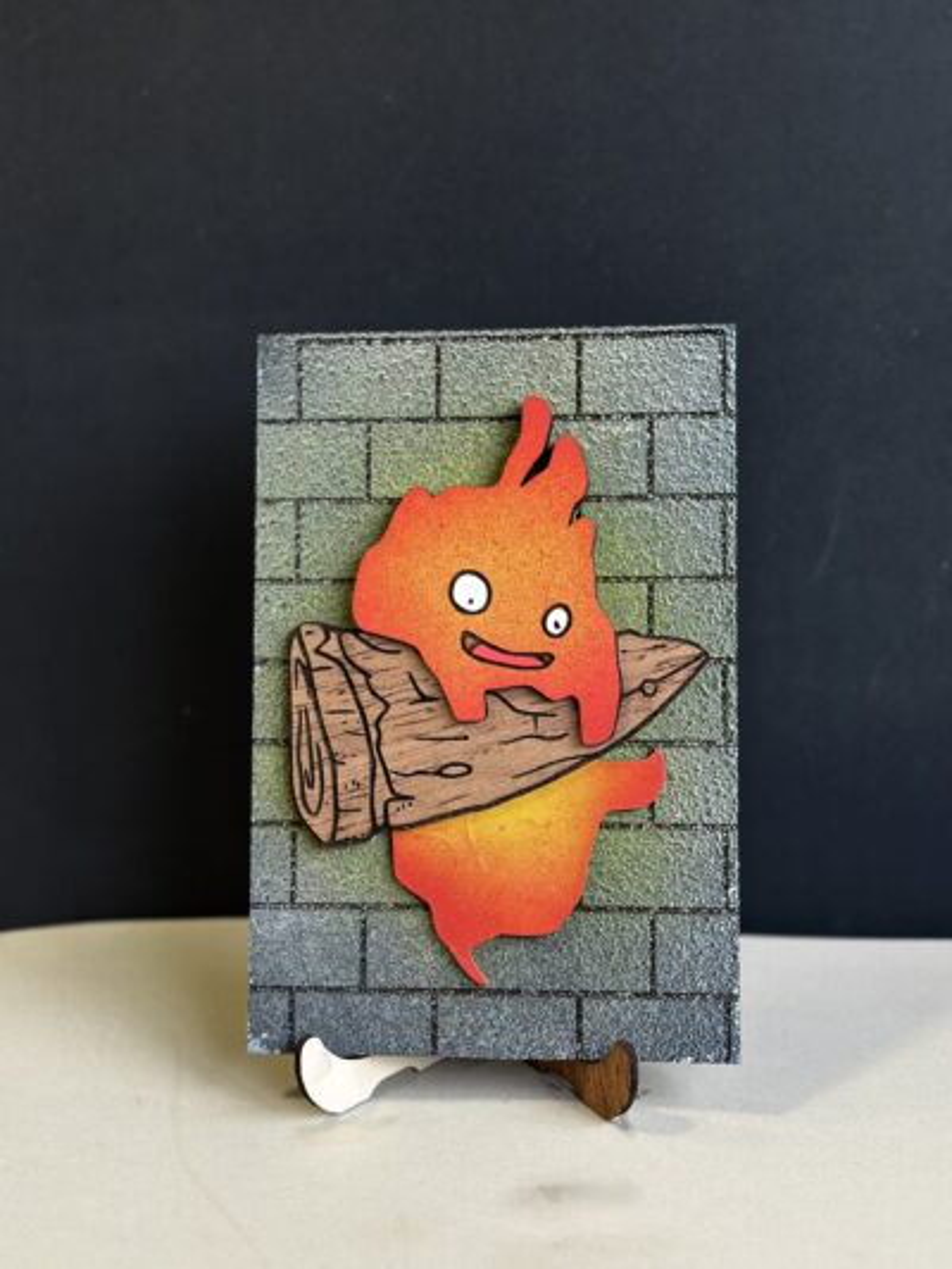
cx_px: 476
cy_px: 634
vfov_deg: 39.6
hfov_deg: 30.3
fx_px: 1759
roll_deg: +2.4
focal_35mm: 48
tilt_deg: -17.6
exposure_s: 1/100
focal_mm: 6.86
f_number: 1.78
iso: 125
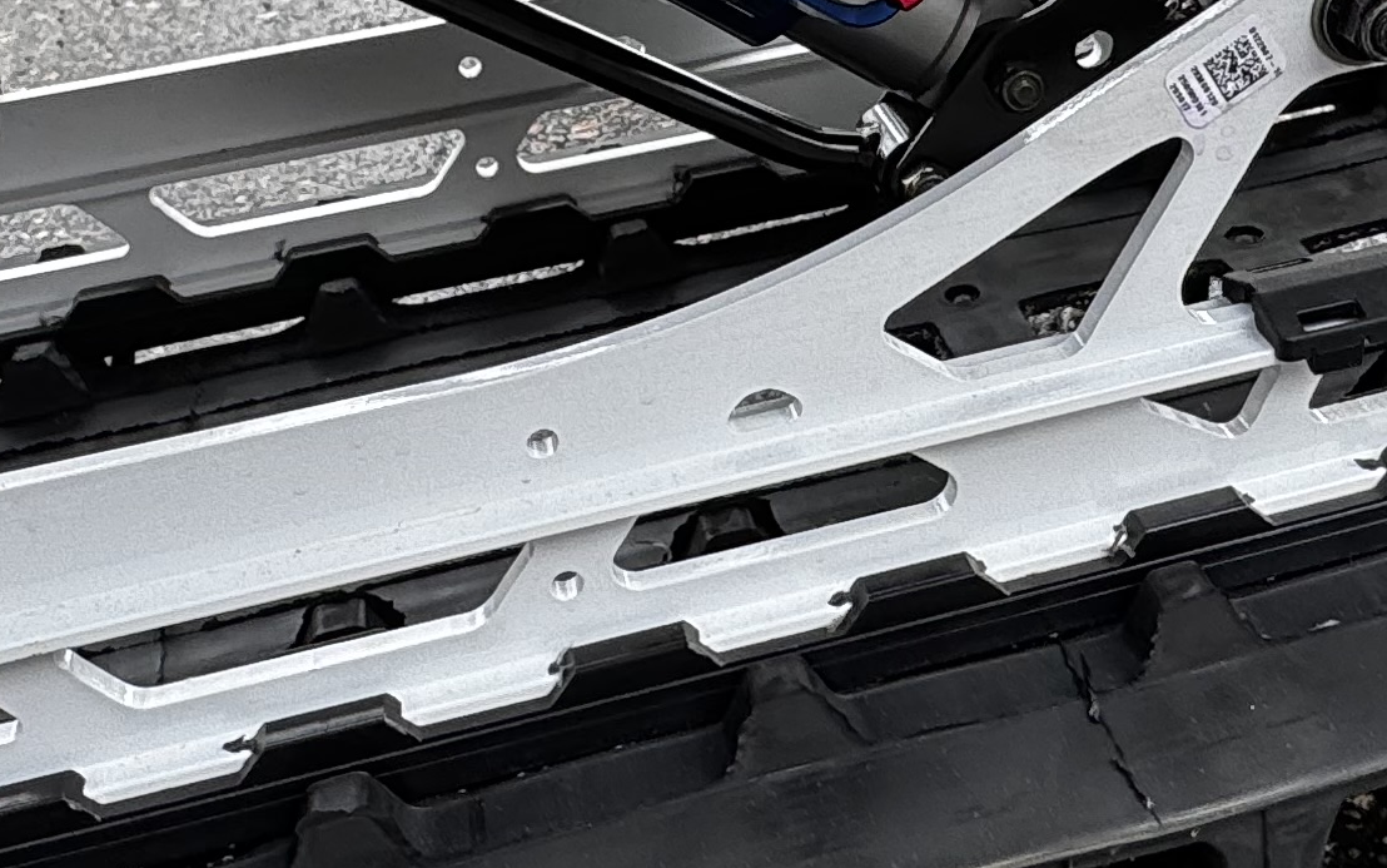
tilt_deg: -17.8
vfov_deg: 22.4
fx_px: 2042
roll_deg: +6.0
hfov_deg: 37.3
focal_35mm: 54
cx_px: 846
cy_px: -120
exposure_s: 1/304
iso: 40
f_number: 2.2
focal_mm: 2.22
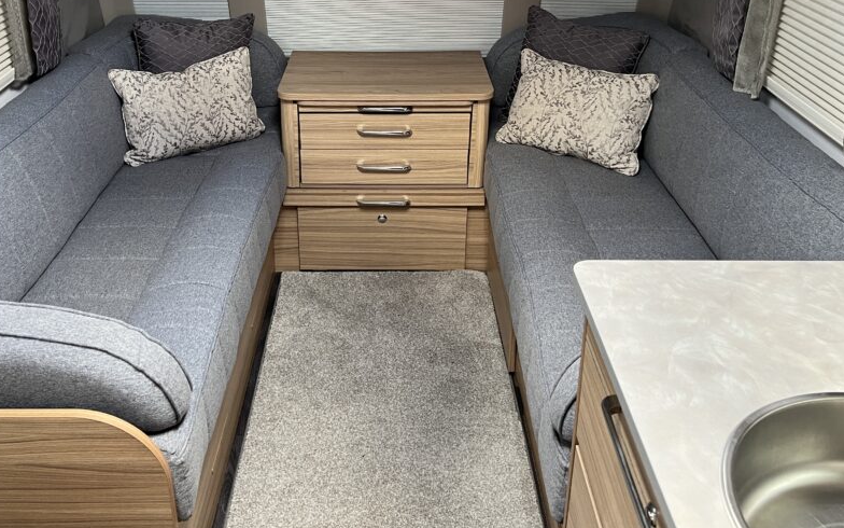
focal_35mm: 36
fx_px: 828
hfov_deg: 53.9
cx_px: 383
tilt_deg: -22.6
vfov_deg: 34.9
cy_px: 158
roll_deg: -1.0
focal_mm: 5.7
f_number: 1.5
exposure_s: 1/89
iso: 125
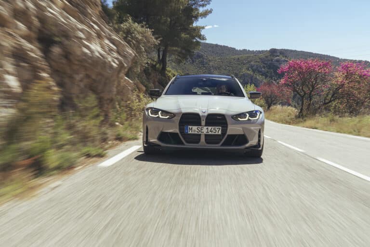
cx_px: 185
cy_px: 124
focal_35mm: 43
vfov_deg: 31.2
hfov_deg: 45.4
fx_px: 442
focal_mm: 43
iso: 100
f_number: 9
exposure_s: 1/30
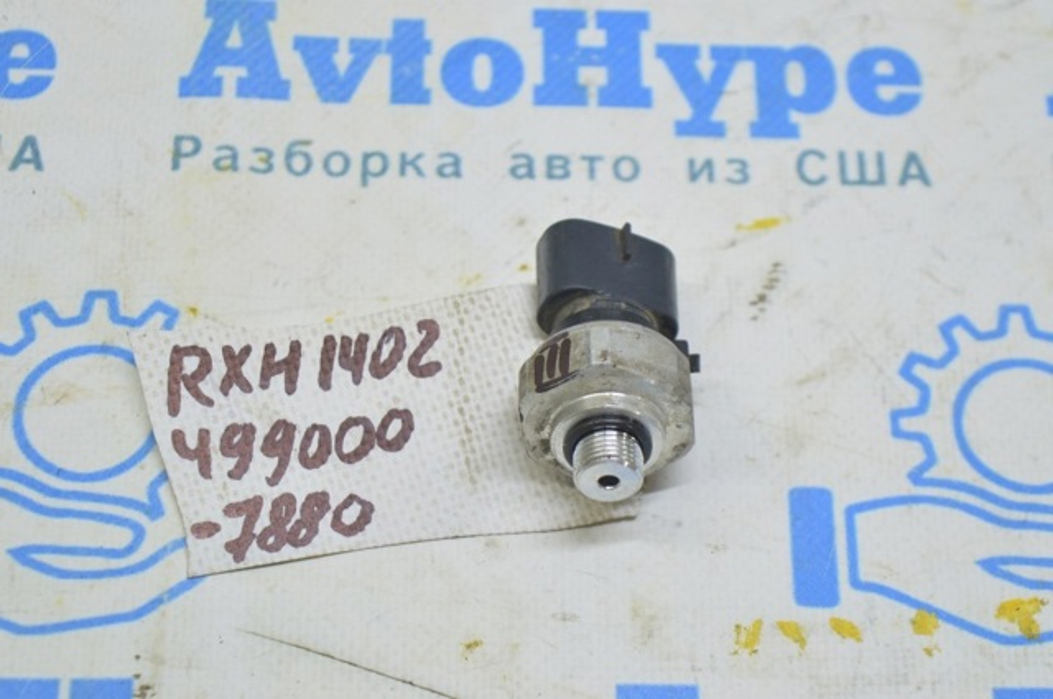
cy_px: 350
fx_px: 2410
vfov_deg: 16.5
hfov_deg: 24.6
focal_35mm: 82
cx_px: 526
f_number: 5.6
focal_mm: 55
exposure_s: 1/20
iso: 400
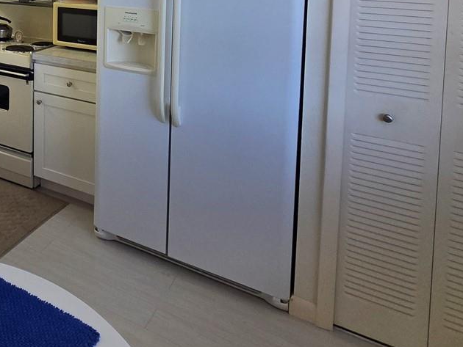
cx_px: 7
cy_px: -14
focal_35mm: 33
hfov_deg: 46.8
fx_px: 442
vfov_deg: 37.5
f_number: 2.2
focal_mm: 2.2
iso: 100
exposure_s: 1/323
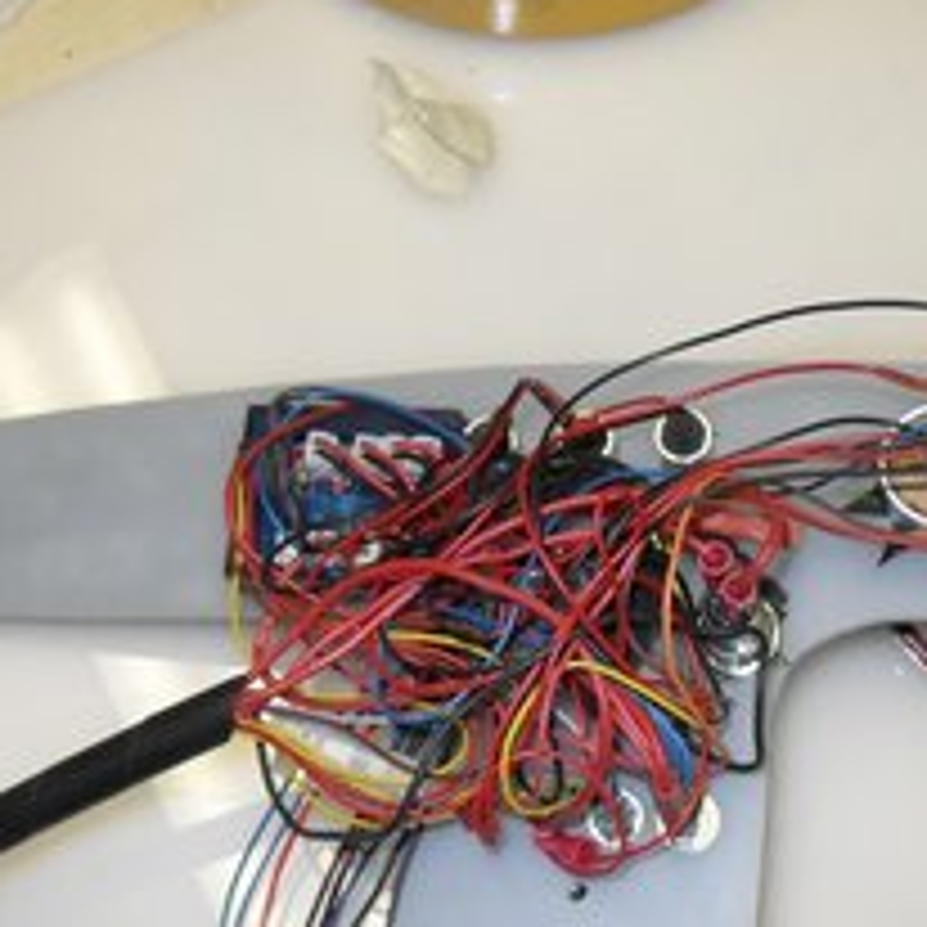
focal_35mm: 60
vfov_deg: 28.5
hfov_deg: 28.5
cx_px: 576
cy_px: 558
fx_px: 1818
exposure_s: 1/45
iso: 160
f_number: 2.8
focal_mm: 6.2
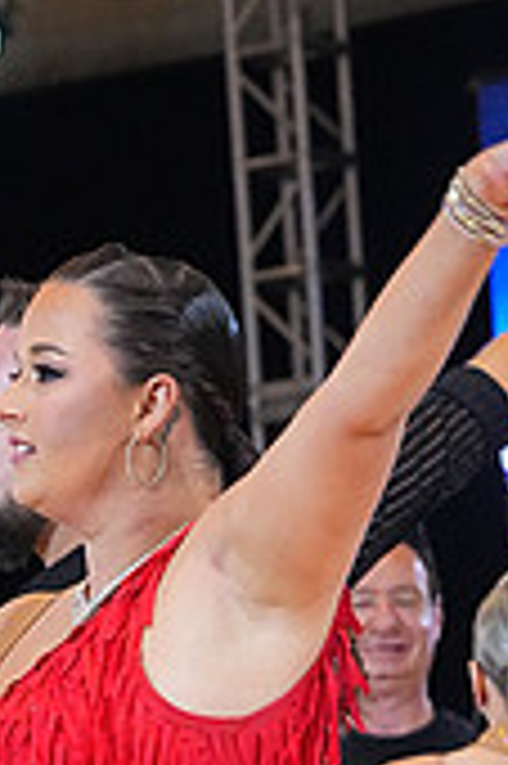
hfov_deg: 4.8
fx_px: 6023
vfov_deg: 7.1
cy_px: 1174
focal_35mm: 284
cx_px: 146
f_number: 5.6
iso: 12800
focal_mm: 83
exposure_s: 1/400
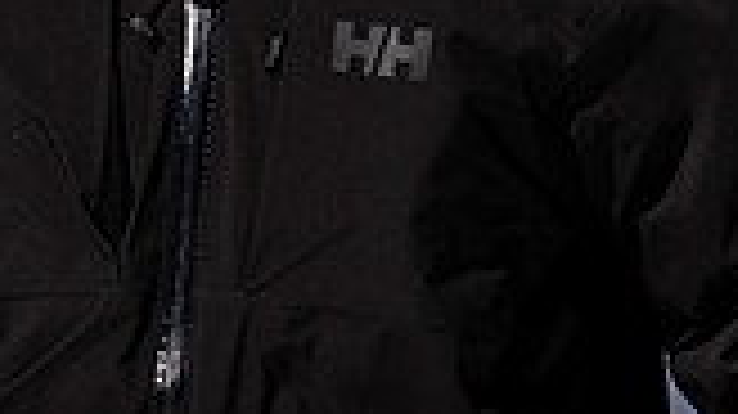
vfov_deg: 0.6
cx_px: 667
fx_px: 37841
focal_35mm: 1935
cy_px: -131
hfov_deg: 1.1
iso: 200
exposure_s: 1/2000
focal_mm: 400
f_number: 8
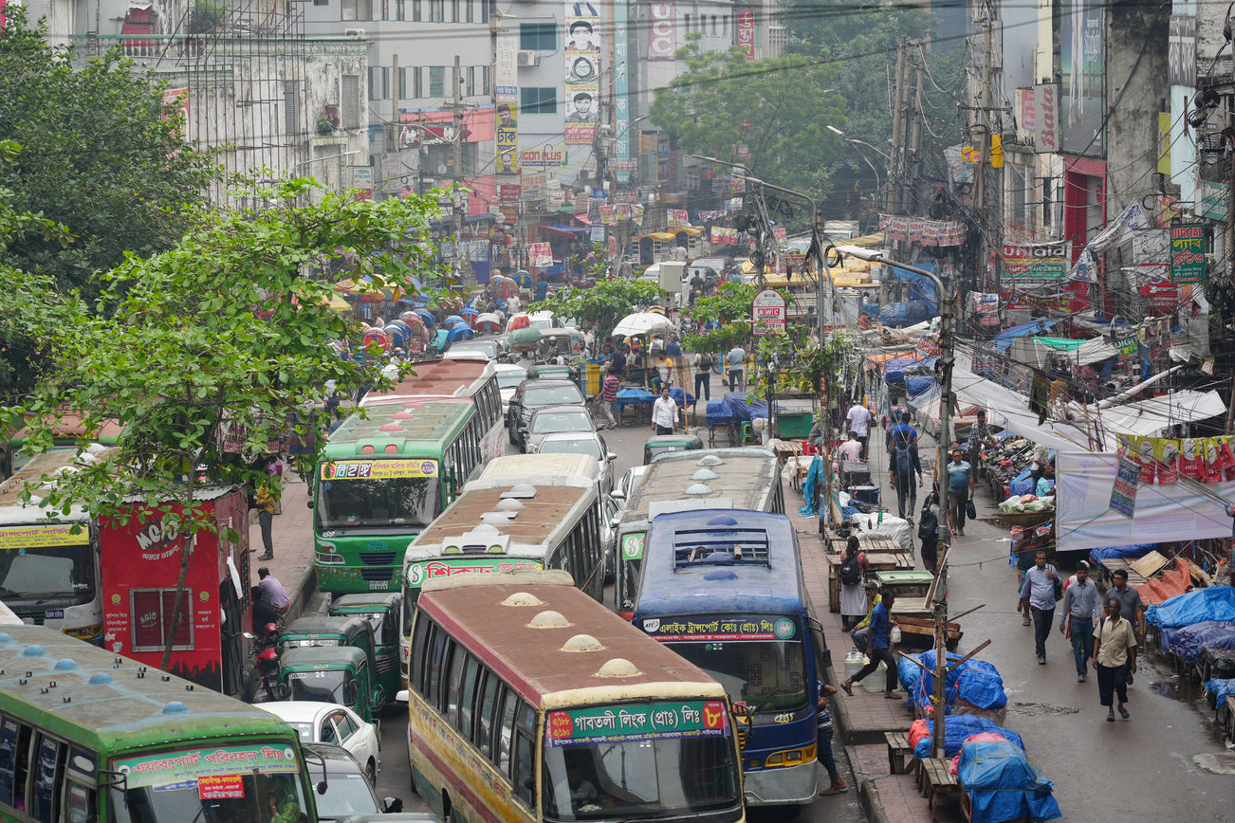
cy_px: 441
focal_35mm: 129
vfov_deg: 10.6
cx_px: 496
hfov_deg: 15.9
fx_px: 4425
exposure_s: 1/125
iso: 100
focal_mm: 105
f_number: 4.5
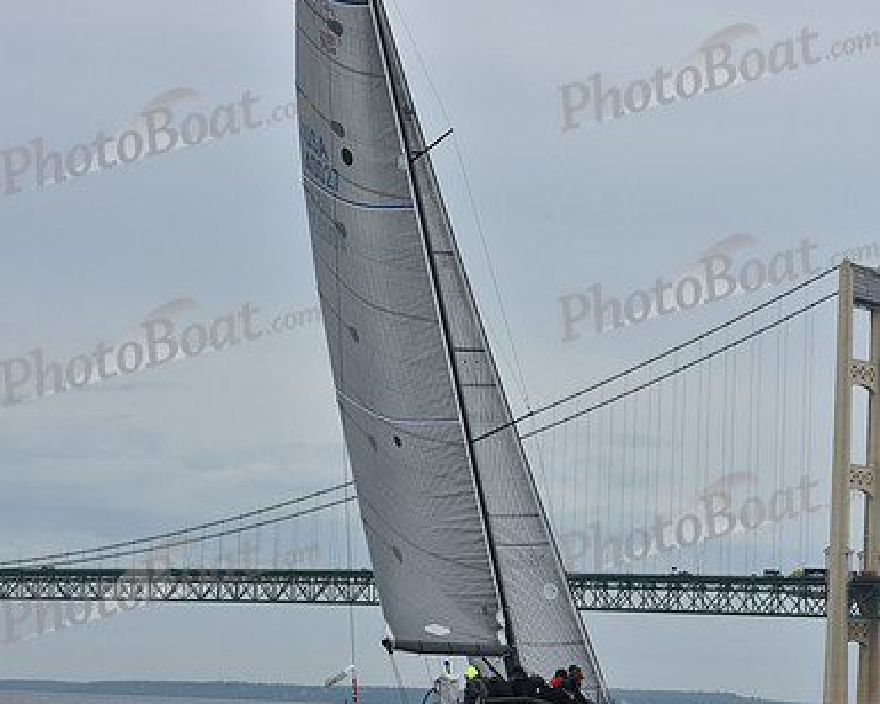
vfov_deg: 15.5
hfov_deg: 19.4
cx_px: 440
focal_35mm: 99
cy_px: 434
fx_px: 2578
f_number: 9
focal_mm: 70
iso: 250
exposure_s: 1/800
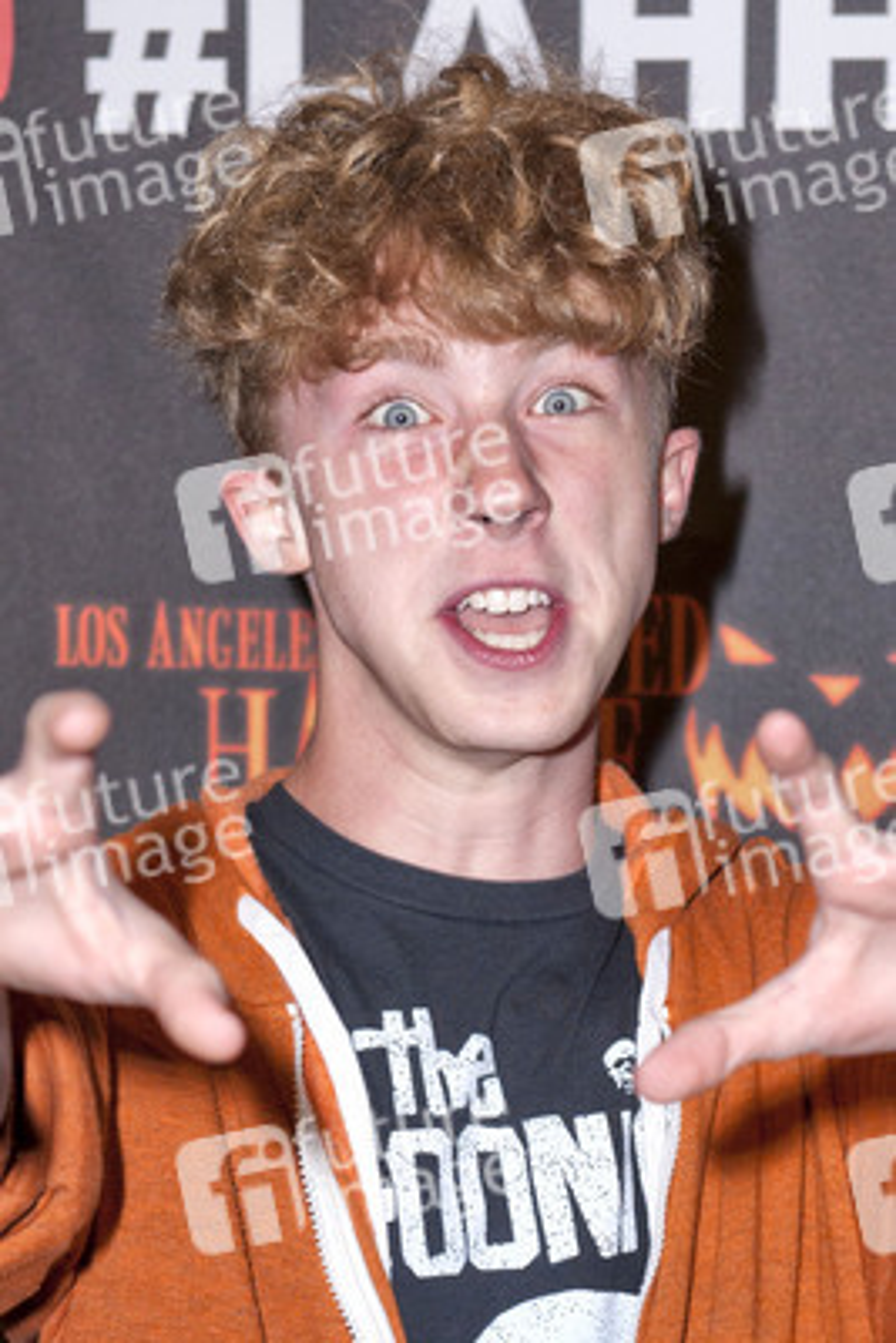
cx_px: 448
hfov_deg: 23.4
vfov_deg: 34.5
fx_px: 2163
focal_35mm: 58
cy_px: 672
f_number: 4.5
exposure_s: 1/400
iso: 400
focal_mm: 58
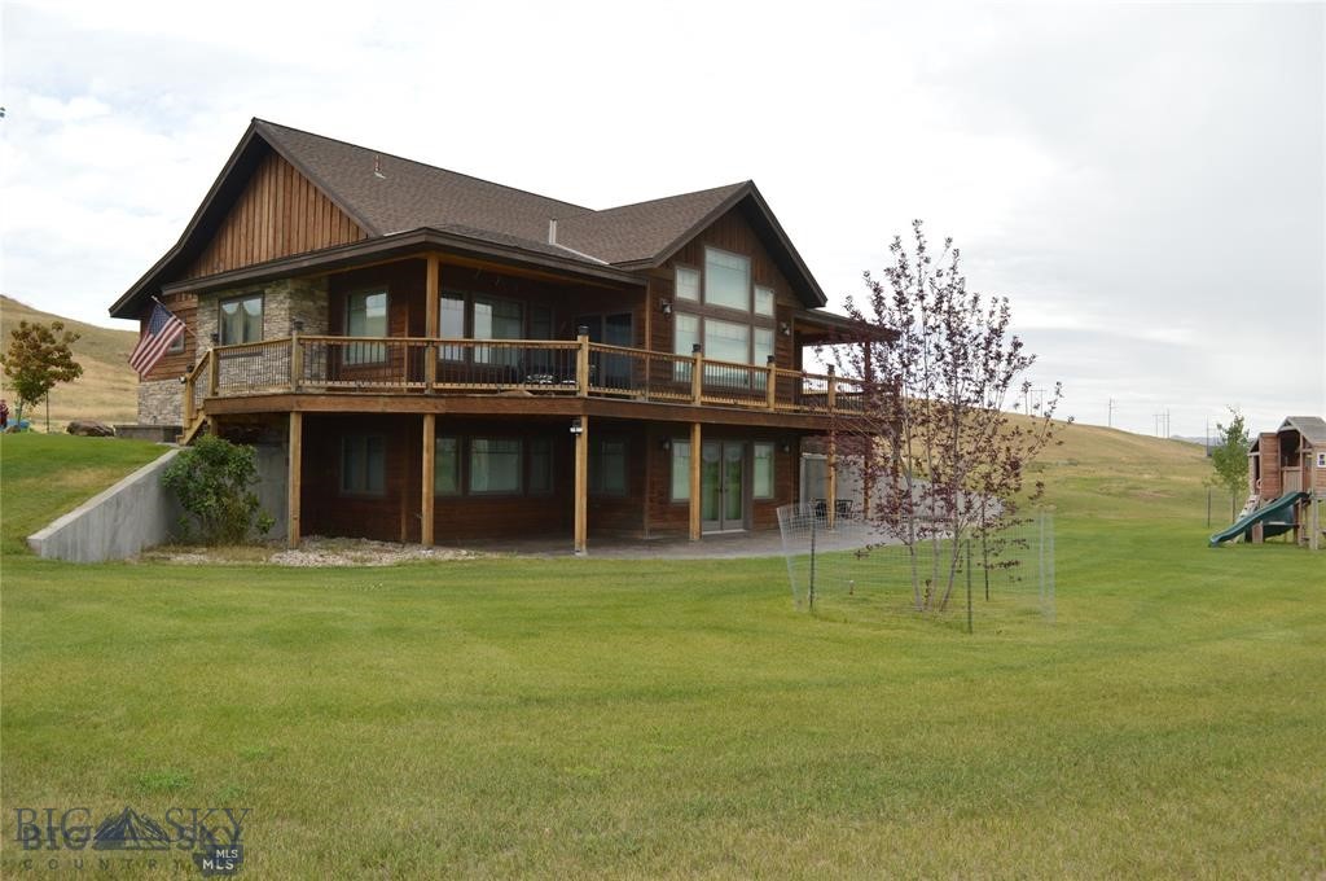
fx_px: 993
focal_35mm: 27
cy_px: 440
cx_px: 663
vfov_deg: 47.8
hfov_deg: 67.4
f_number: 6.3
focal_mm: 18
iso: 100
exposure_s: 1/200
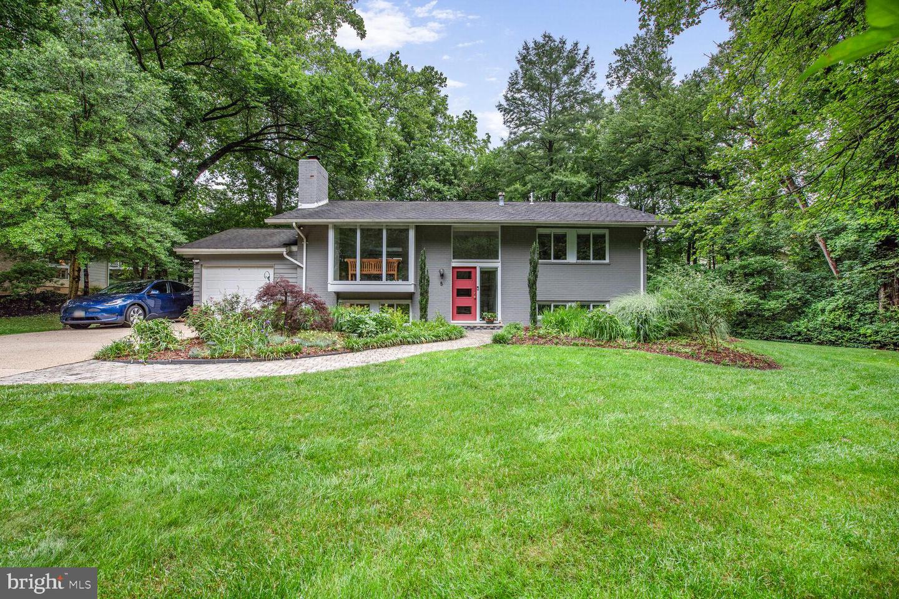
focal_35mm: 14
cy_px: 300
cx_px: 450
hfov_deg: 104.3
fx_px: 350
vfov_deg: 81.2
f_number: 8
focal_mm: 14
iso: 200
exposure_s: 1/80
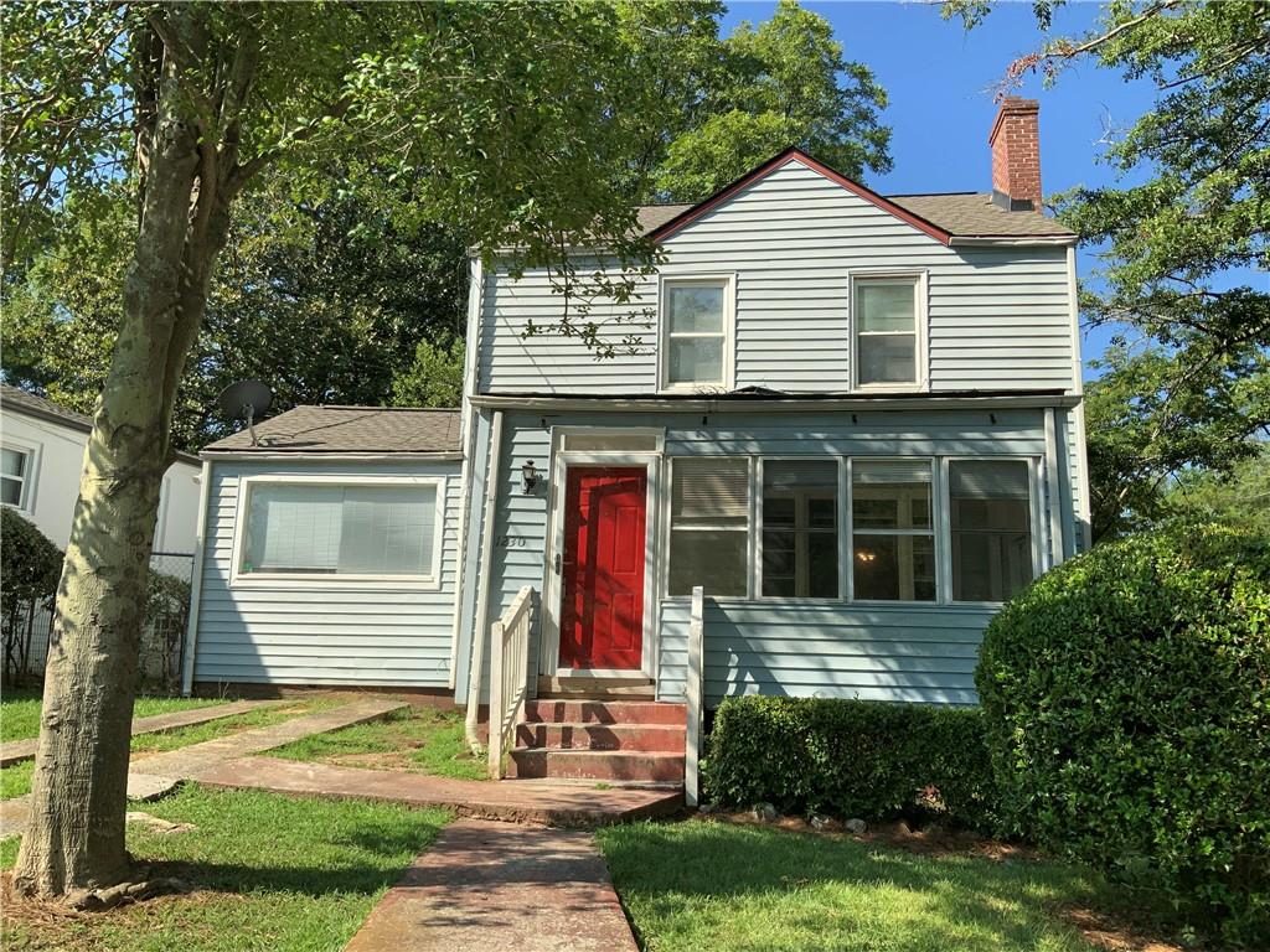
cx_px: 635
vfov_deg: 48.2
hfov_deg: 61.7
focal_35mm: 29
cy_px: 476
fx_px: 1064
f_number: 1.8
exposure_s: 1/1195
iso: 16
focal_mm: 3
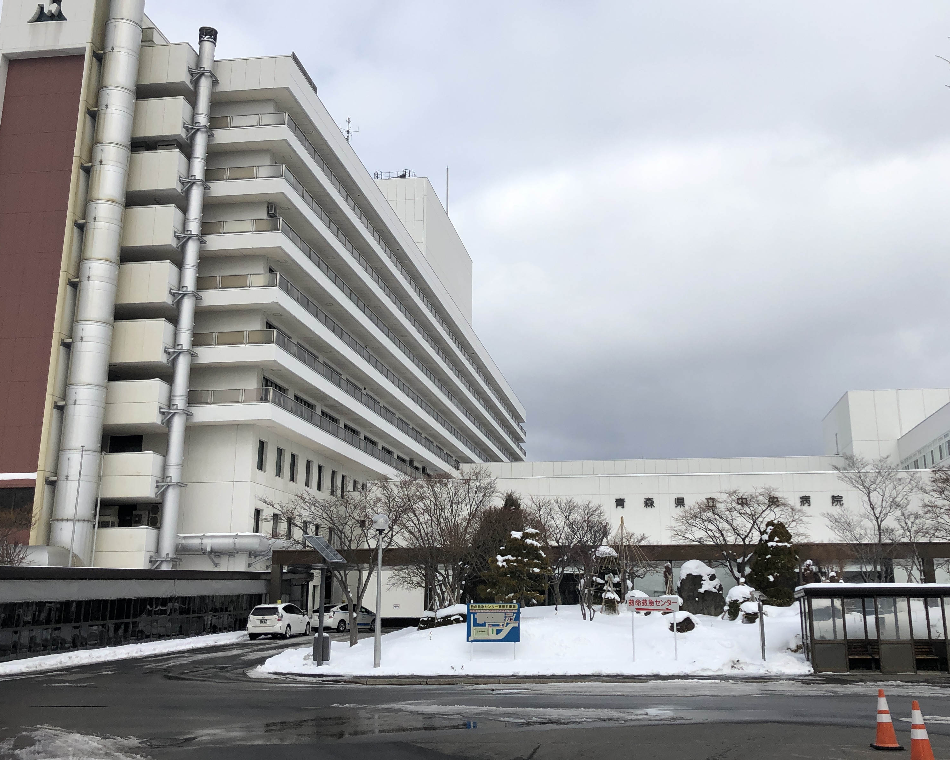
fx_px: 1040
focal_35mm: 37
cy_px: 337
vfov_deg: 40.1
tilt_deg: +15.4
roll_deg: -0.6
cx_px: 514
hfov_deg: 49.0
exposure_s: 1/3040
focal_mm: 3.99
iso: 20
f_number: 1.8
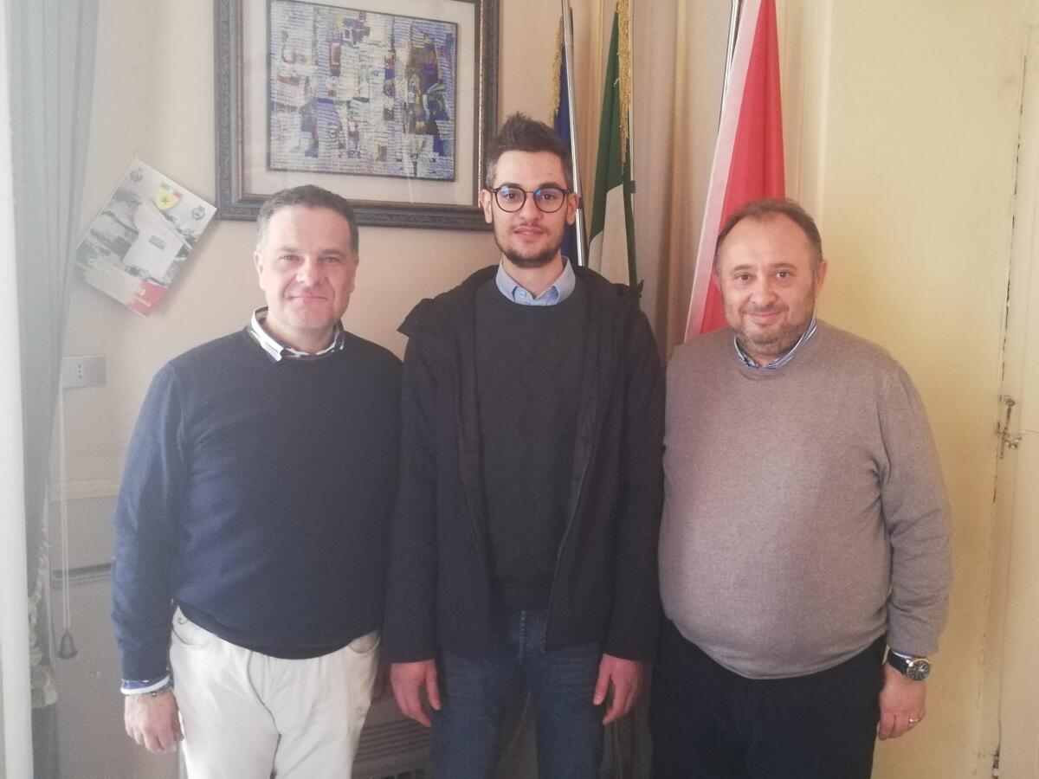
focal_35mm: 36
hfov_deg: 51.4
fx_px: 1081
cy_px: 390
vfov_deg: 39.7
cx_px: 520
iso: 800
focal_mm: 3.81
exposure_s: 1/16.7
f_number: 2.2
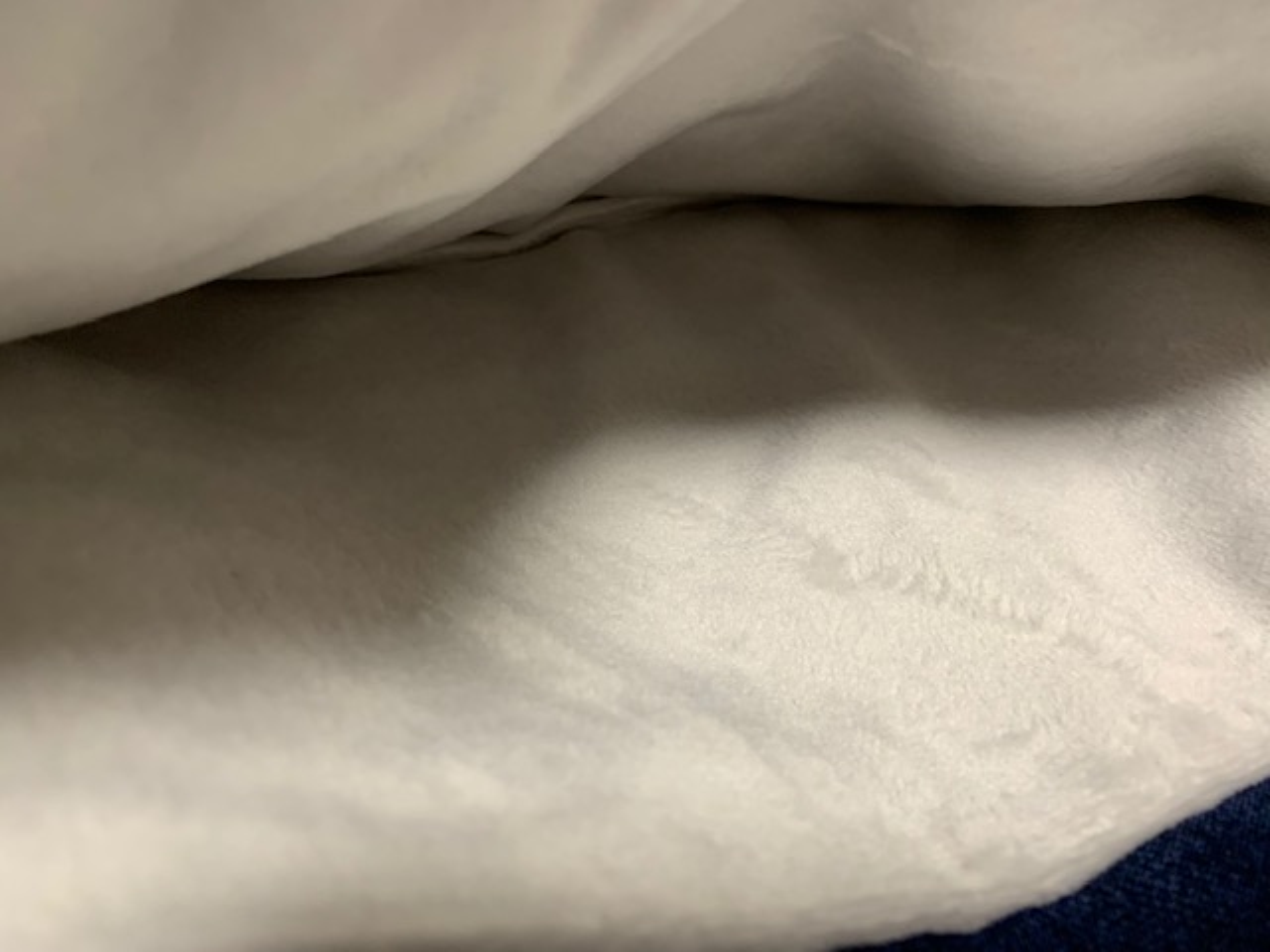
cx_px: 635
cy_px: 476
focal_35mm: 26
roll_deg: -3.0
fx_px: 954
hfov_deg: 67.3
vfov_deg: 53.1
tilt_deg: -37.1
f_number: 1.8
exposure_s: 1/50
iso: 160
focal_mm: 4.25
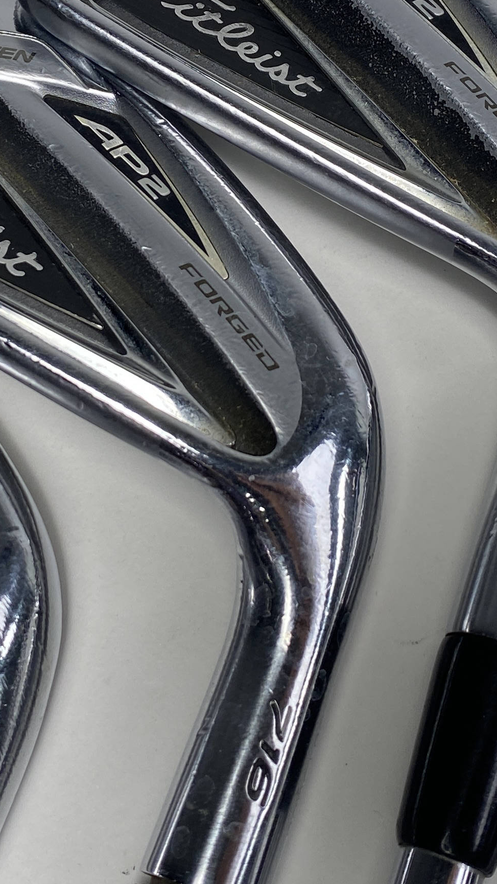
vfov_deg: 31.5
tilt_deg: -65.6
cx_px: 215
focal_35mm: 66
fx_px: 1546
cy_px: 258
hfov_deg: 18.2
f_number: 1.8
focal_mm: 4.25
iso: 32
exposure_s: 1/271
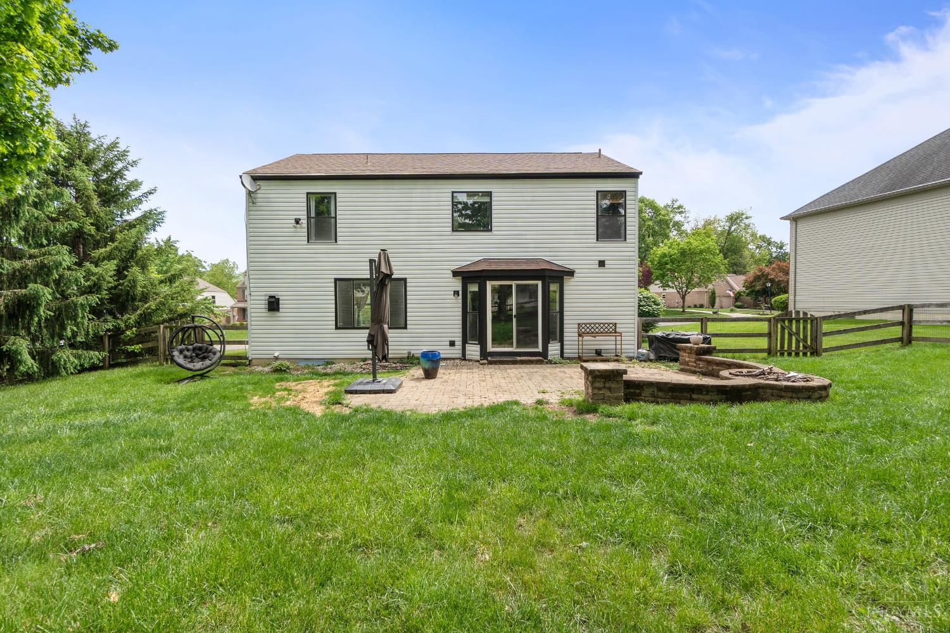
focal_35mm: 15
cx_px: 475
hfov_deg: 100.4
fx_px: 396
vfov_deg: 77.3
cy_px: 316
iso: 400
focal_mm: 10
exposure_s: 1/125
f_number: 8
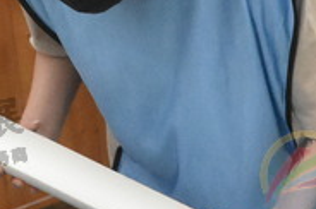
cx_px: 417
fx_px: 1717
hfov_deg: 10.3
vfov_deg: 6.5
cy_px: 553
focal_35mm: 196
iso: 6400
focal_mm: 24
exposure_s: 1/500
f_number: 11
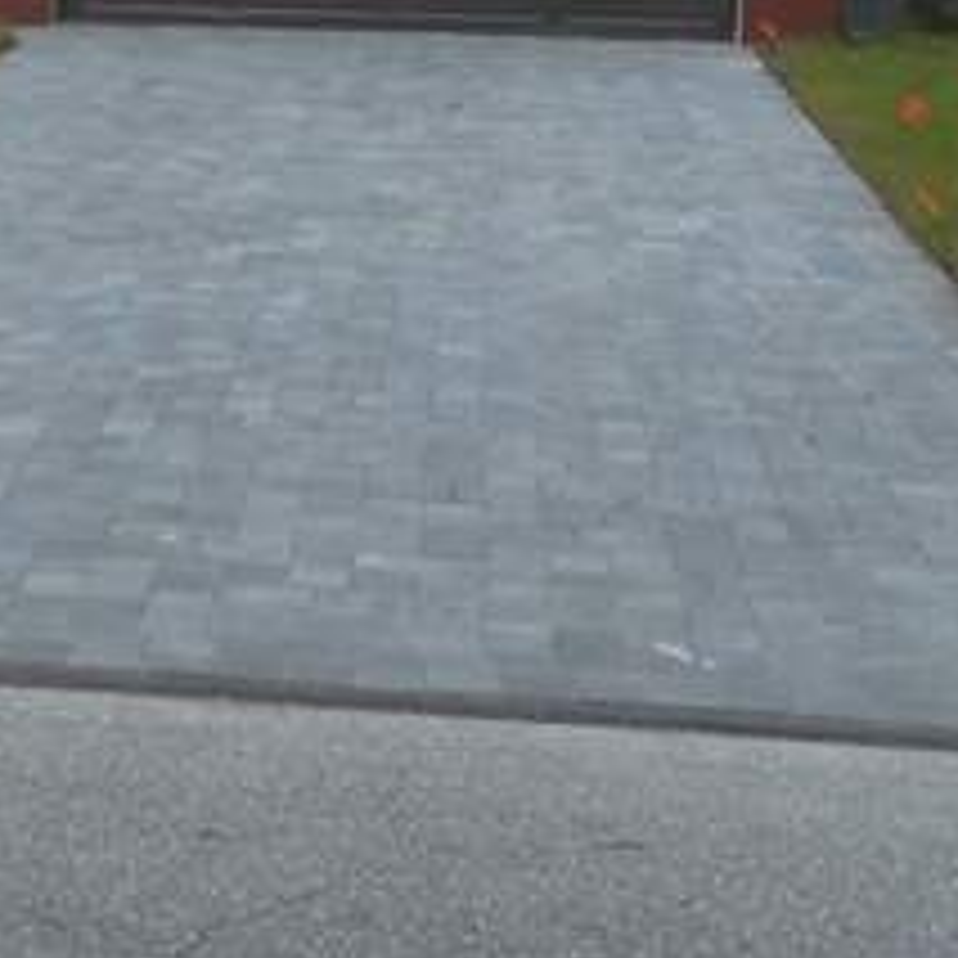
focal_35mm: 83
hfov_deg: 20.3
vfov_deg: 20.4
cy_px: 49
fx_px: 2599
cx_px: 31
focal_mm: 4.5
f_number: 3.7
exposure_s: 1/400
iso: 80
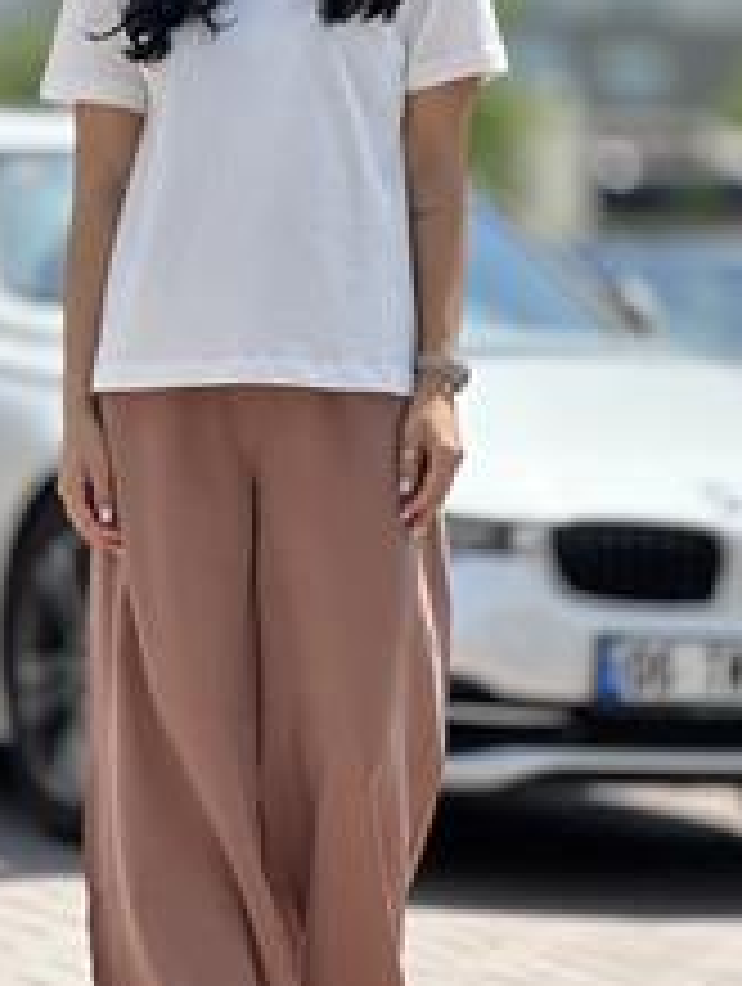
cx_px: 288
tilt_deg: +4.7
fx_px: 4132
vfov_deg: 13.6
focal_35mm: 145
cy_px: 326
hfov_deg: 10.3
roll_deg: -0.9
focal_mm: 9
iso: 32
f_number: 2.8
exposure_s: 1/558
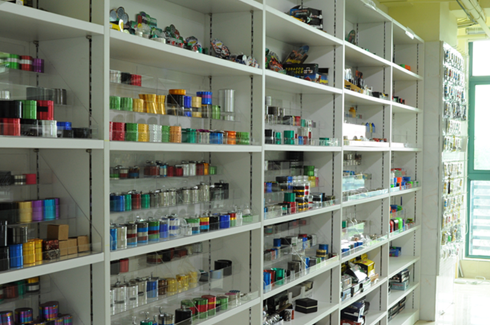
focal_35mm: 49
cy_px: 183
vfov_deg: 27.4
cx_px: 243
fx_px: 666
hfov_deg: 40.4
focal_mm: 28
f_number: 10
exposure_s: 1/3
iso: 400
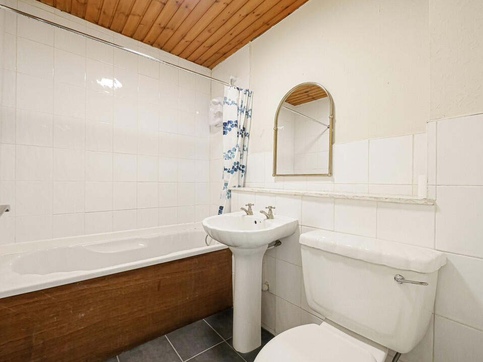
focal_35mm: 15
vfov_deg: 81.7
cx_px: 234
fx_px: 209
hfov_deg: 98.1
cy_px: 185
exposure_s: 1/60
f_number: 4
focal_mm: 7
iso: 1600
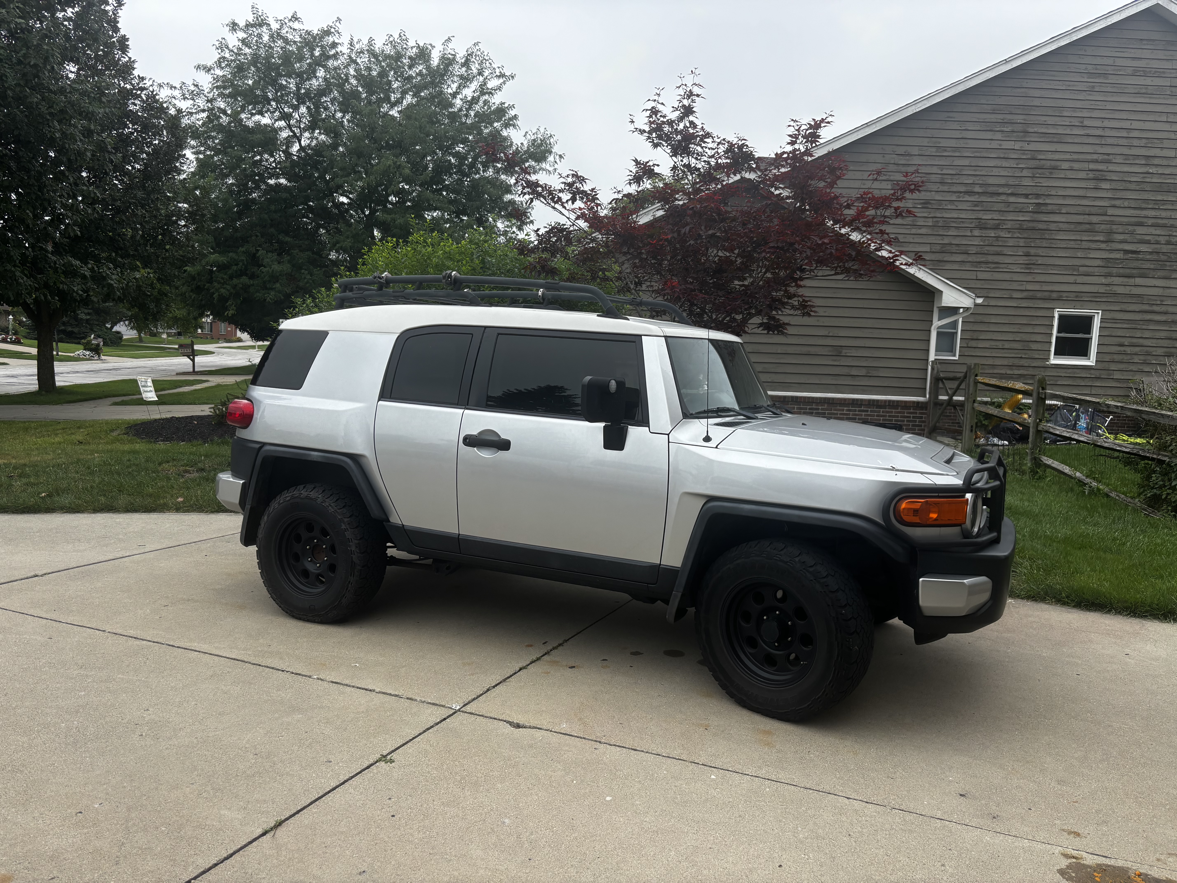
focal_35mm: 26
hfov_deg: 67.3
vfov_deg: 53.1
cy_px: 442
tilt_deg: -5.9
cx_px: 588
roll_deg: -1.7
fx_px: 884
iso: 50
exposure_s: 1/1667
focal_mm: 5.96
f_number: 1.6
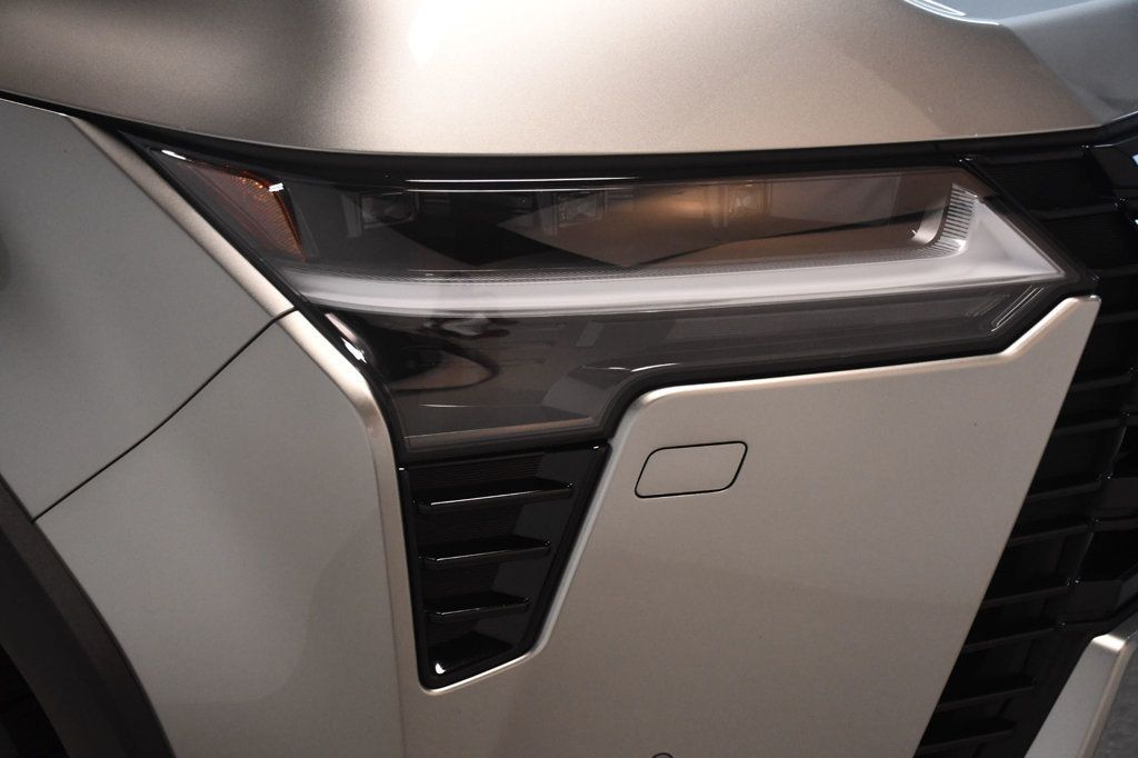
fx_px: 1422
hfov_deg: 43.6
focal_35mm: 45
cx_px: 569
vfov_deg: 29.8
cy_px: 379
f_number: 4
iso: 1600
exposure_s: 1/125
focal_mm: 30
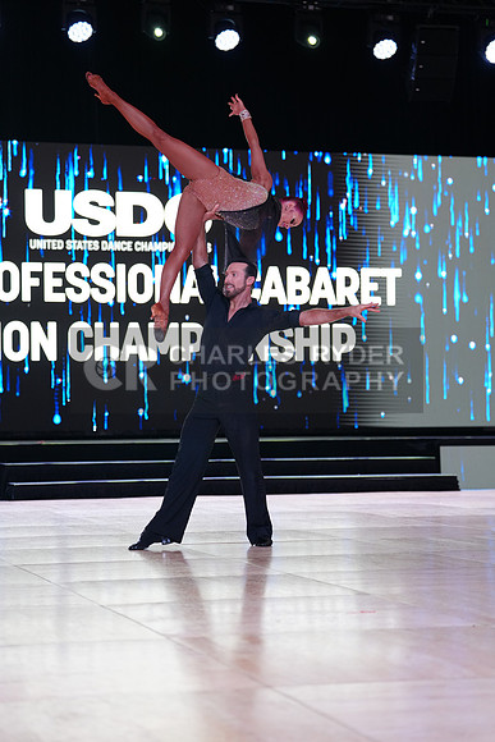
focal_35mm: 81
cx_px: 248
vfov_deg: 25.1
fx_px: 1669
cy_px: 371
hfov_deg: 16.9
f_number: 2.8
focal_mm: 81
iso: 1250
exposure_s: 1/500
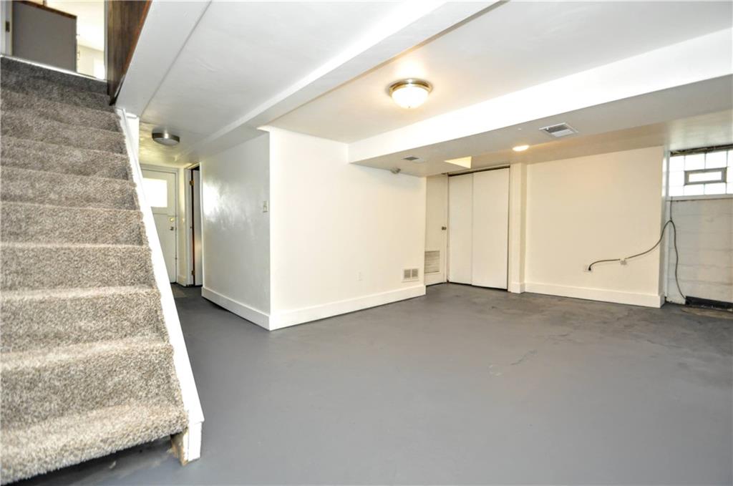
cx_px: 366
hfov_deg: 100.5
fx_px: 305
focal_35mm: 15
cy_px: 243
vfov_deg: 77.1
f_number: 4
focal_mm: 10
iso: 800
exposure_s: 1/60
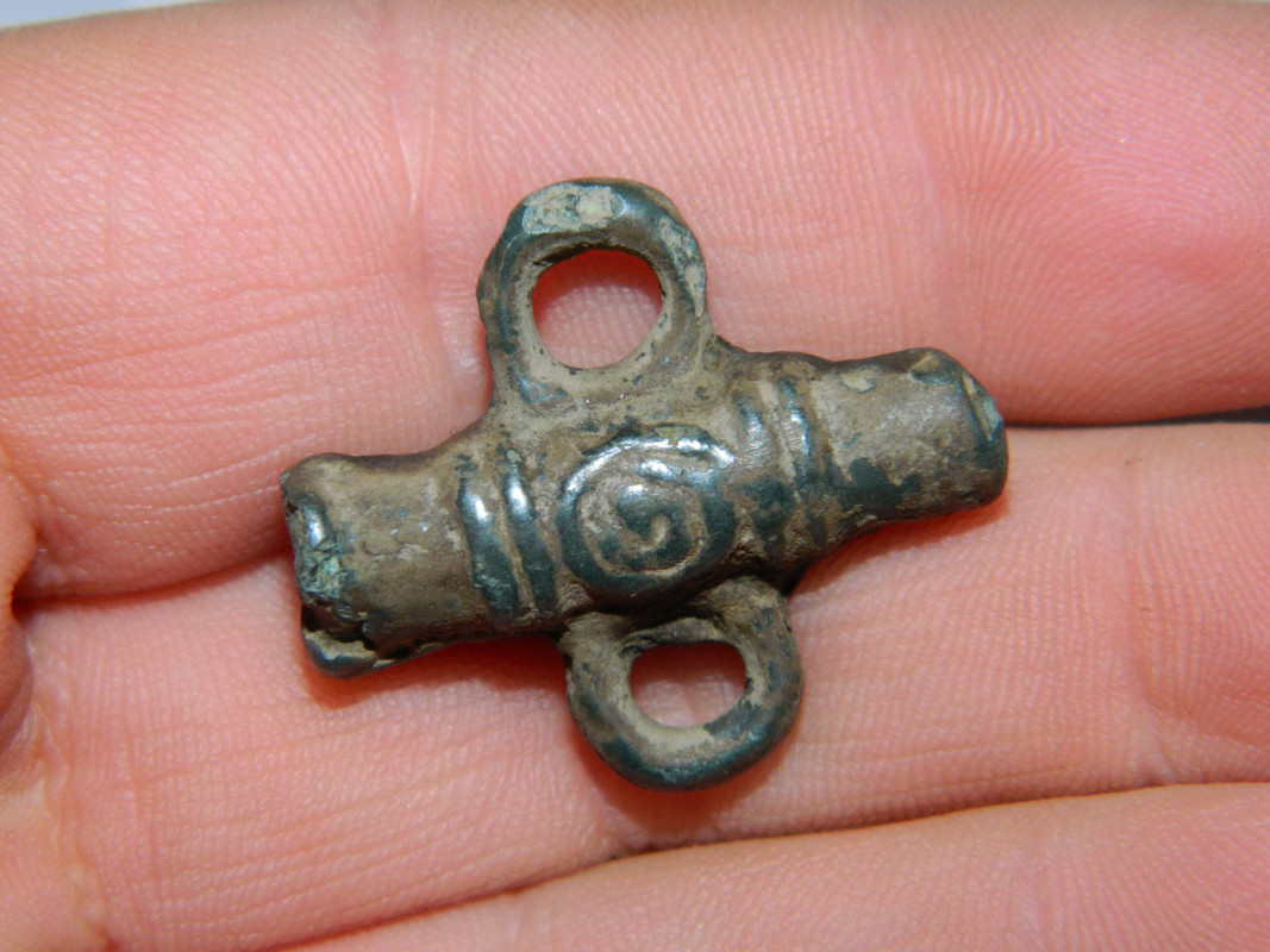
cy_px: 476
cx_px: 635
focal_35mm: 103
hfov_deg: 19.1
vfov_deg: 14.4
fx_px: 3778
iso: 200
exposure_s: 1/60
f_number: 12.6
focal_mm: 18.6
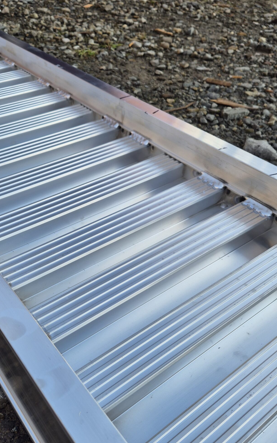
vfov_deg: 59.6
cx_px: 75
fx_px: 386
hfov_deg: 38.6
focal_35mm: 32
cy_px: 235
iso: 25
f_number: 1.8
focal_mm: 5.4
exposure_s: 1/594
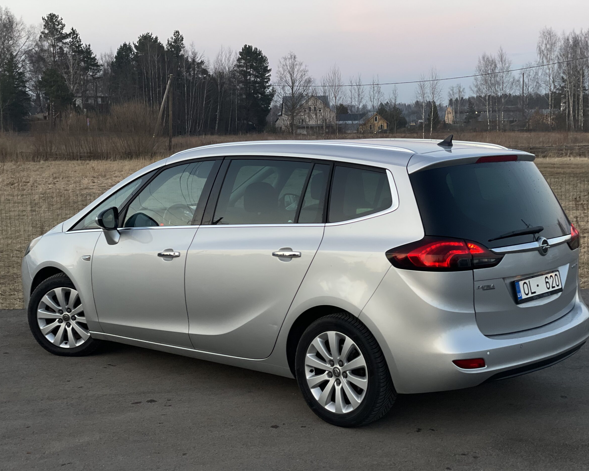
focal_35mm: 55
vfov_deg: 27.6
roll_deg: +1.2
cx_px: 293
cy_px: 236
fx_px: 959
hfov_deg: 34.1
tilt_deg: -5.6
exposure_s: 1/100
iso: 64
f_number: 2
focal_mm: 6
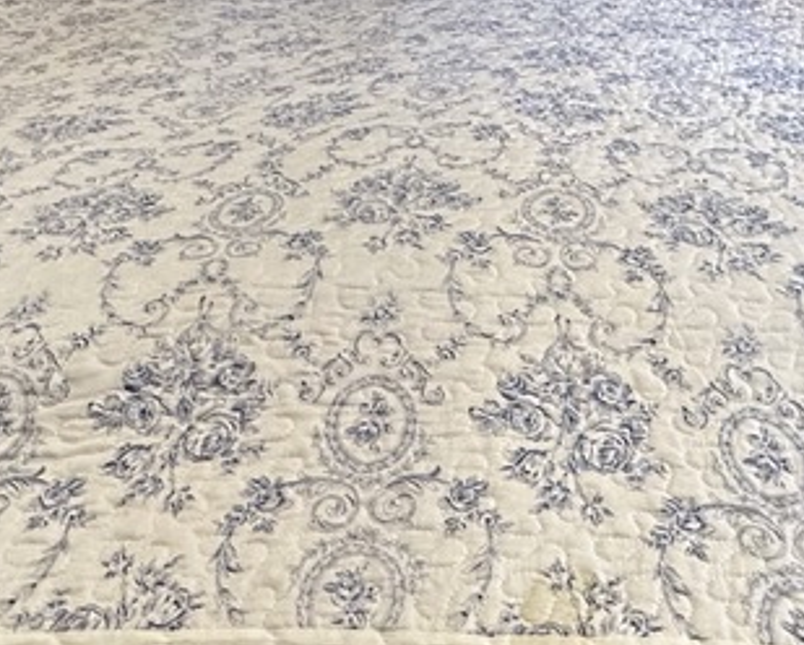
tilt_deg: -12.3
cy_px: 78
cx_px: 533
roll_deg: +0.6
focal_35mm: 53
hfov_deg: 35.0
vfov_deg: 27.7
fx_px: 1263
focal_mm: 2.22
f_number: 2.2
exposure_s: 1/60
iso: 500
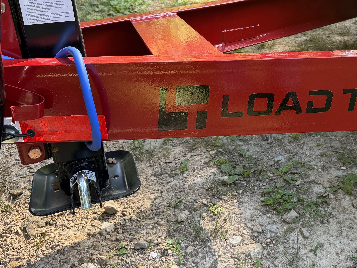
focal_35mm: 44
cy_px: 103
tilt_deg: -29.5
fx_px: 454
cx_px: 292
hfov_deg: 40.9
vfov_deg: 32.7
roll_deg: -3.1
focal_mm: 6.76
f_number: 1.78
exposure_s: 1/236
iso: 80
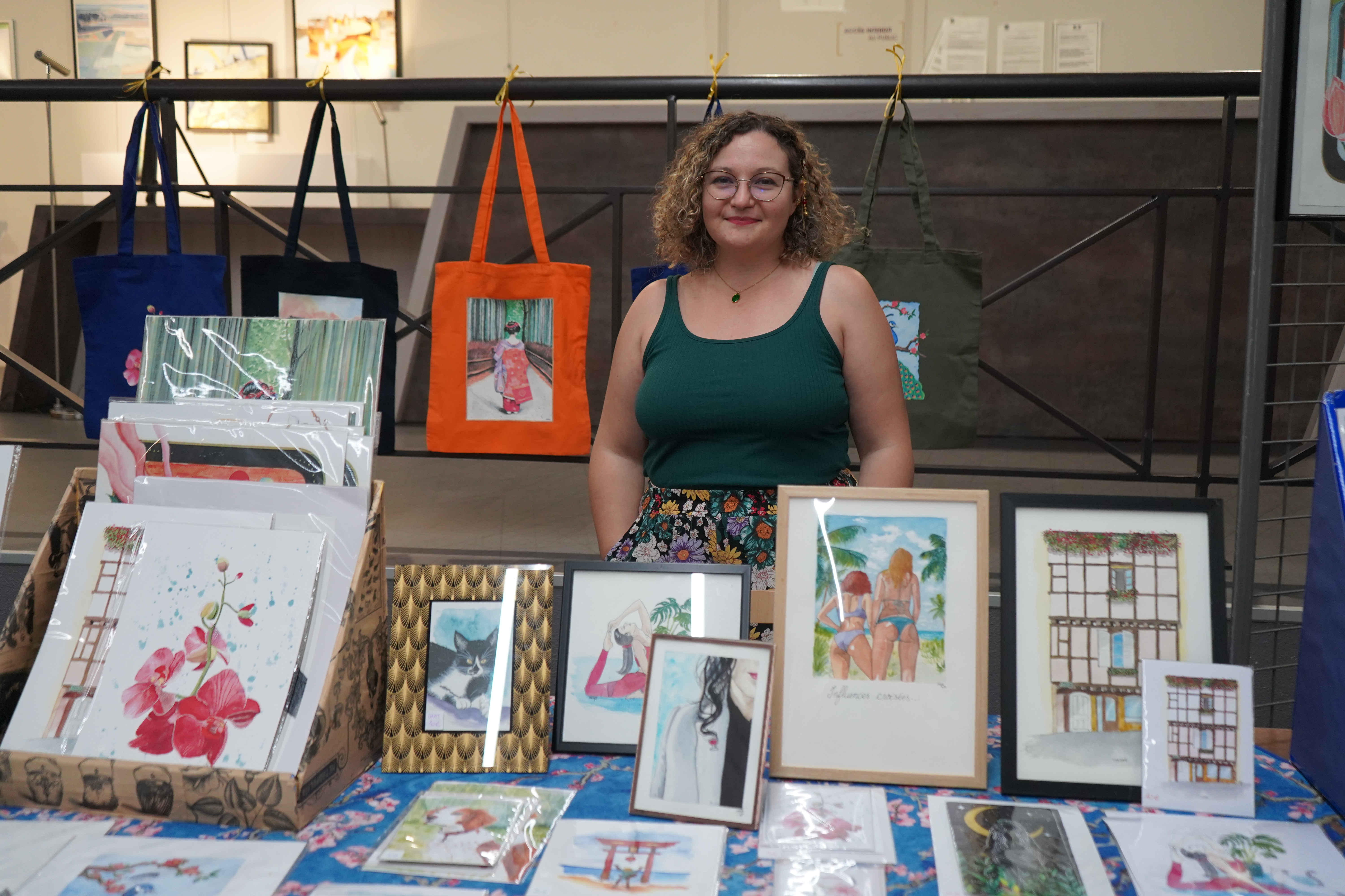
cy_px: 448
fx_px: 1270
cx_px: 672
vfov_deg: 38.9
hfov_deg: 55.8
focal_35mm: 34
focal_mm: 34
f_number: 4
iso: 2500
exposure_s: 1/160
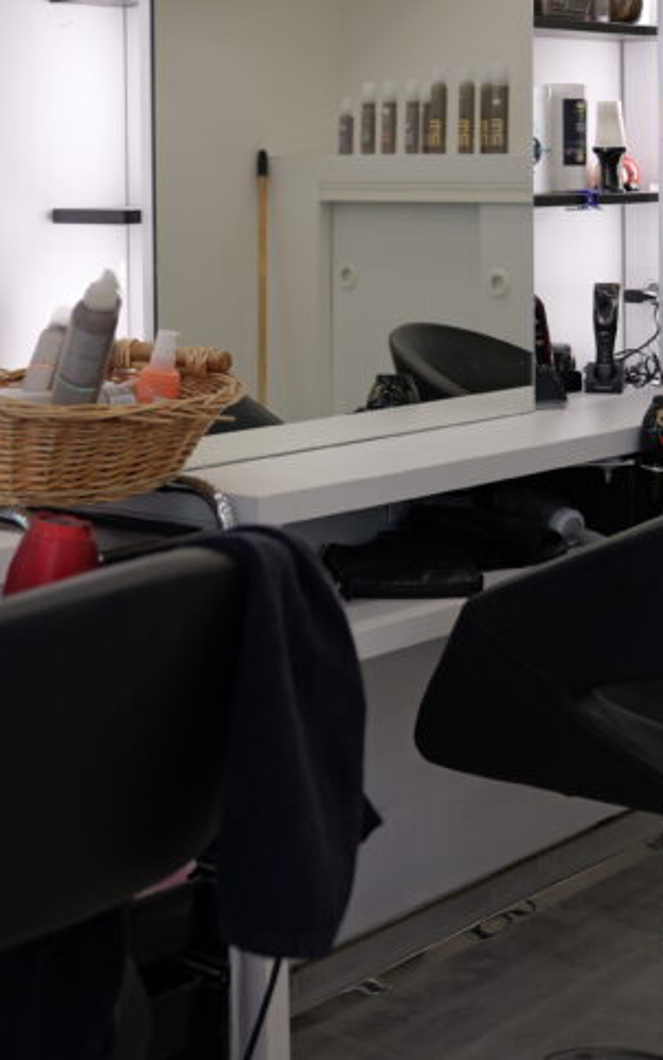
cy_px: 241
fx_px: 1965
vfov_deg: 29.6
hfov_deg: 19.1
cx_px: 360
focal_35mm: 68
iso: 100
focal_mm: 28
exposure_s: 1/80
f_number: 2.8
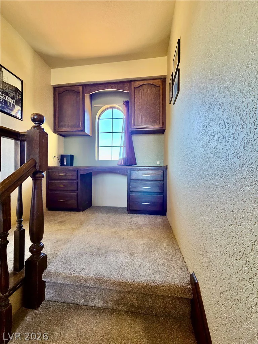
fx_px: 129
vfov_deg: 106.2
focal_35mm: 13
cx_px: 129
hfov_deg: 89.9
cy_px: 172
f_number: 2.2
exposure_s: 1/60
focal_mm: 2.2
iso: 250
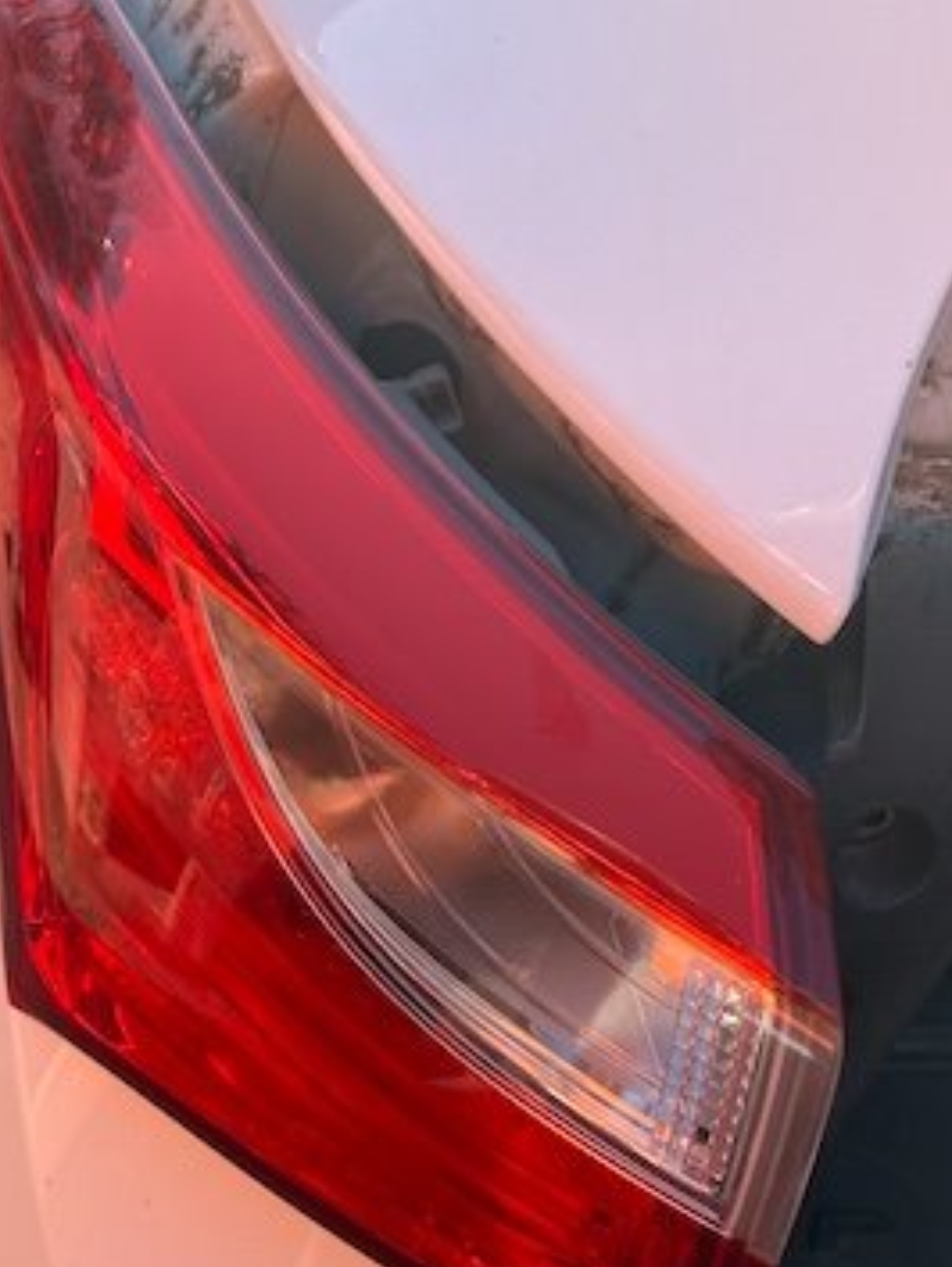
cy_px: 741
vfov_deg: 40.3
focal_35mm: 47
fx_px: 1721
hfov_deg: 30.7
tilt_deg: -47.1
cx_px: 322
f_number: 1.8
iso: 32
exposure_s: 1/460
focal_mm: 4.25
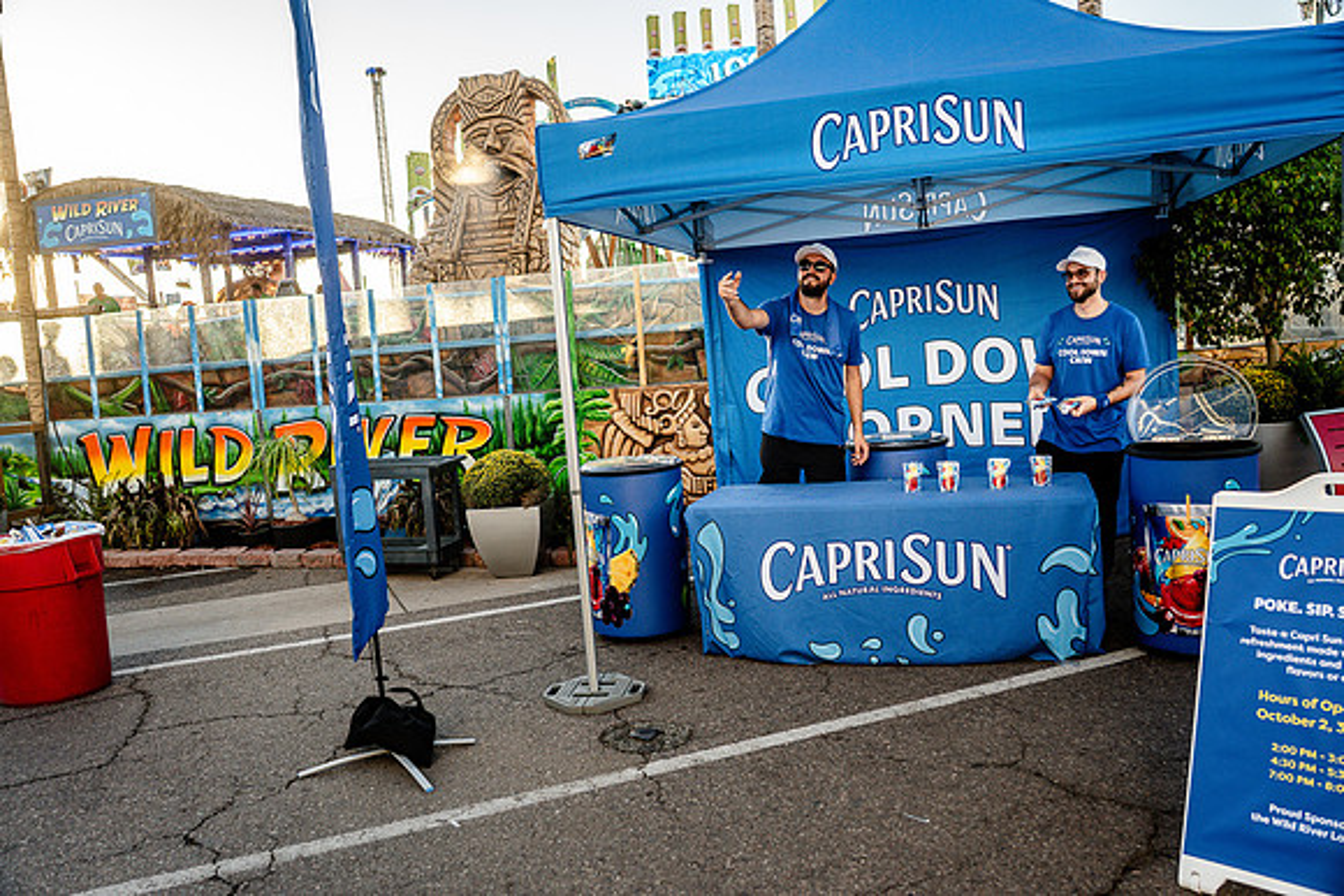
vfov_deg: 48.0
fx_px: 1008
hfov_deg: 67.4
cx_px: 672
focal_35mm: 27
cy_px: 448
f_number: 4
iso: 640
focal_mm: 27
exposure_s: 1/640
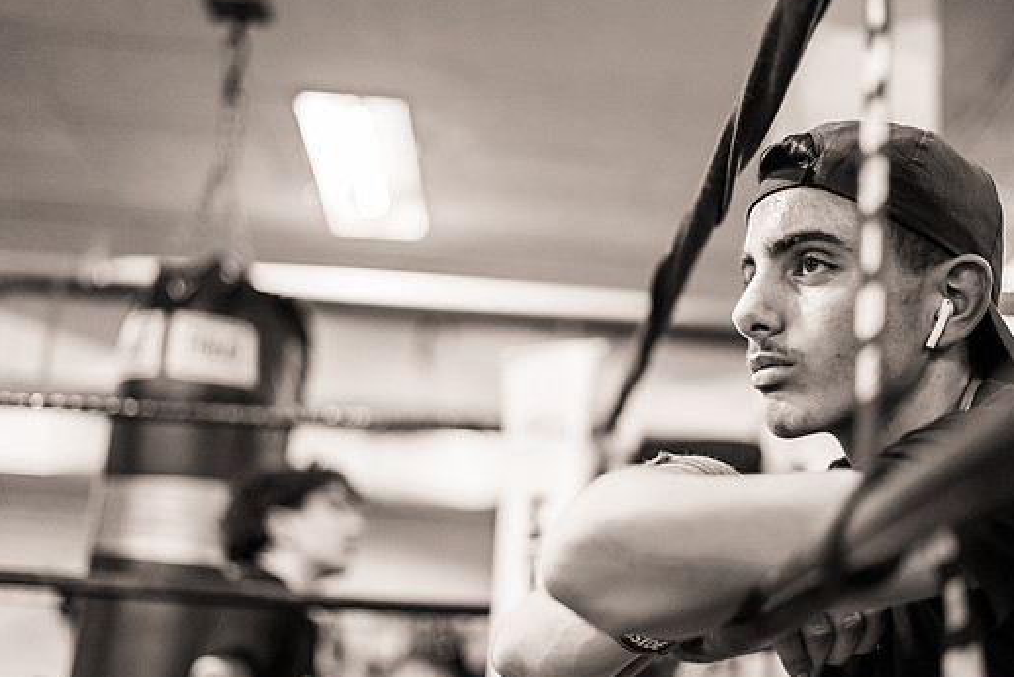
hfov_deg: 35.6
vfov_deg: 24.2
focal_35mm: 56
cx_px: 562
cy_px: 365
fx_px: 1578
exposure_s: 1/640
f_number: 1.8
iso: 3200
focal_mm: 50
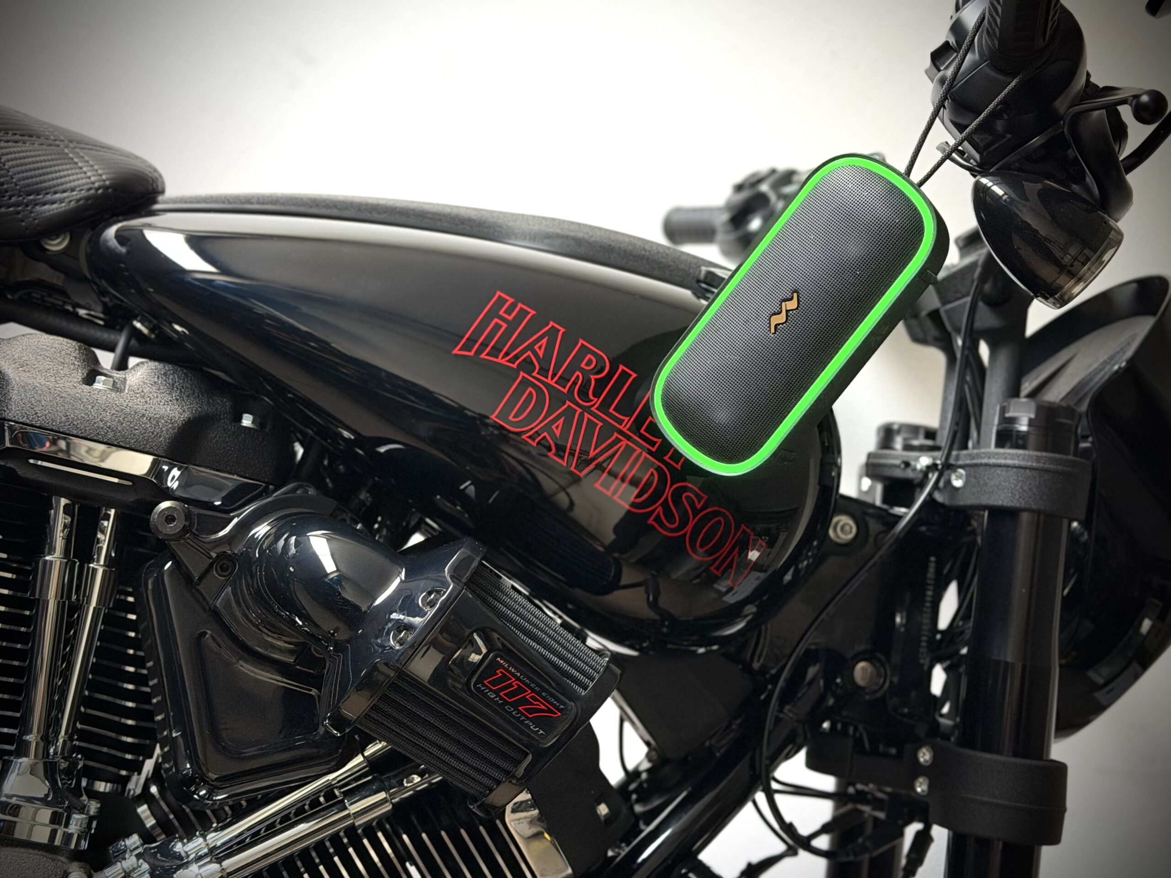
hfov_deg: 39.7
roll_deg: -37.8
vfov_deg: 30.3
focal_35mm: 48
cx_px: 586
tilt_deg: -7.9
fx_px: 1624
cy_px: 439
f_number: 1.78
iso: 250
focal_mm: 6.76
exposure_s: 1/41
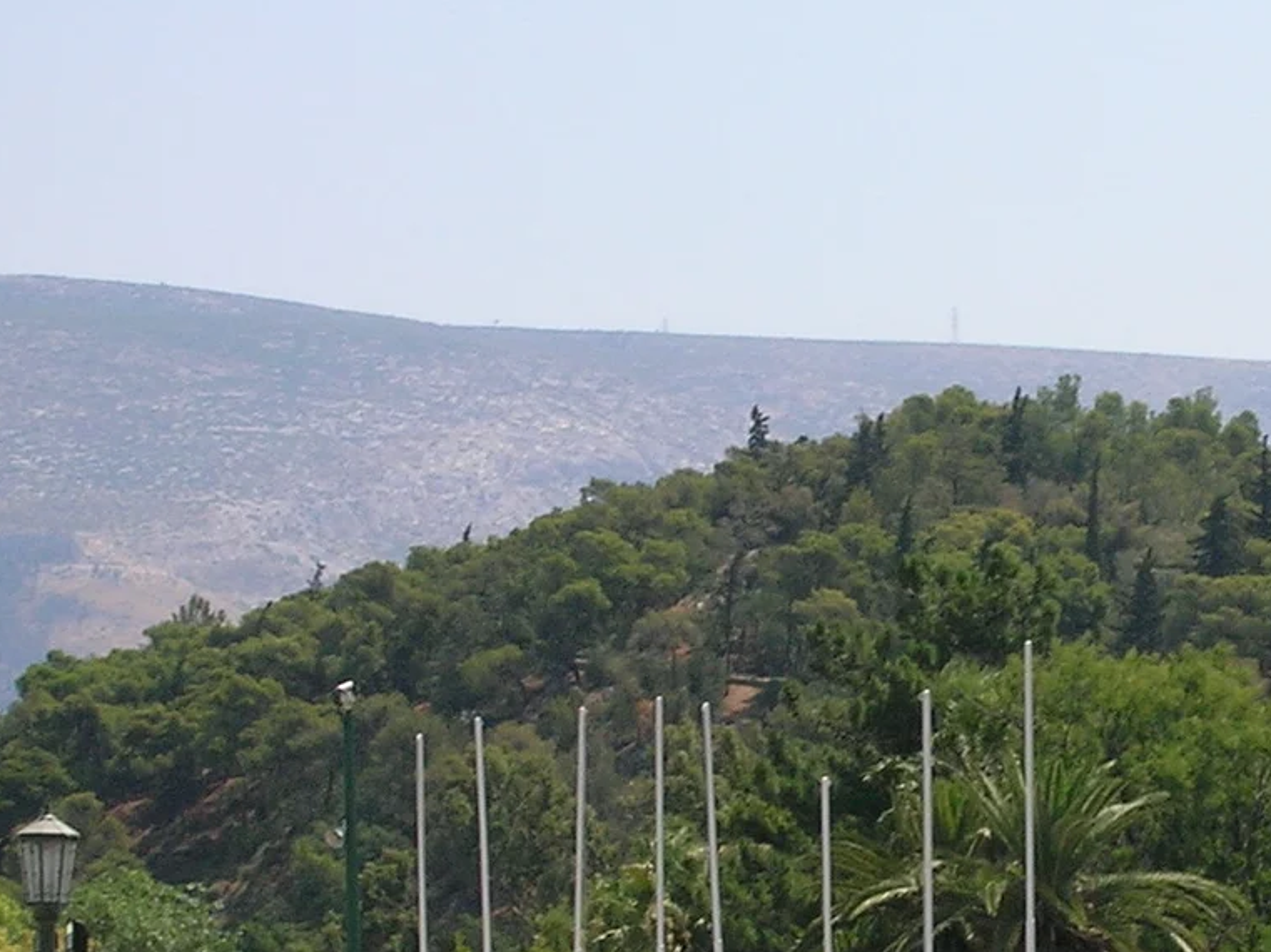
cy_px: 731
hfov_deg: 9.1
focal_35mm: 217
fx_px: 7964
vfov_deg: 6.8
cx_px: 1157
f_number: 7.4
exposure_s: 1/184
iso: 50
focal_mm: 14.3
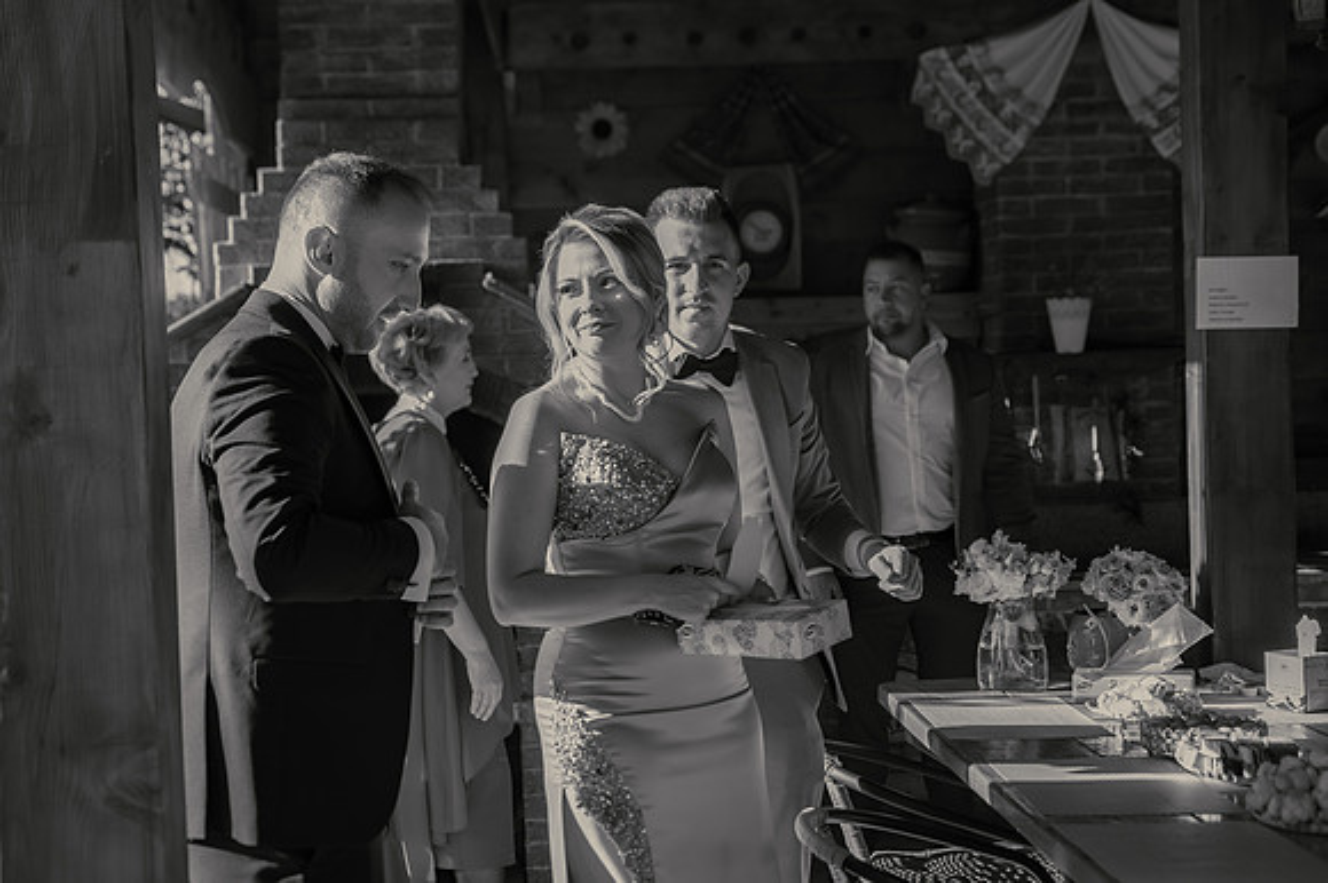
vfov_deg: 24.5
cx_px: 606
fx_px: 2038
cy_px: 412
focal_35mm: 55
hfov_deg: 36.1
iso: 200
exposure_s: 1/250
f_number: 3.5
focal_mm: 50
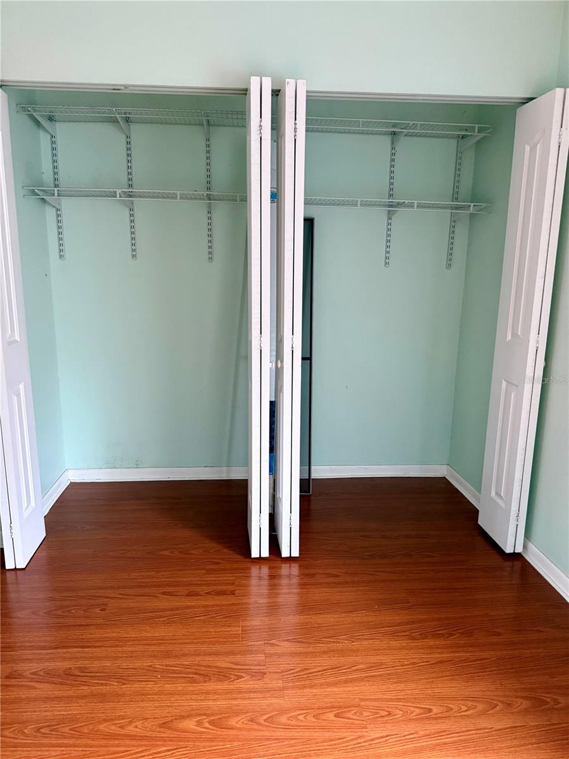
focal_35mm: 24
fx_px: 526
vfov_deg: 71.6
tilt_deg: -11.2
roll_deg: -1.1
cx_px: 284
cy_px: 380
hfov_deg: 56.8
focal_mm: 6.76
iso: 640
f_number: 1.78
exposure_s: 1/60
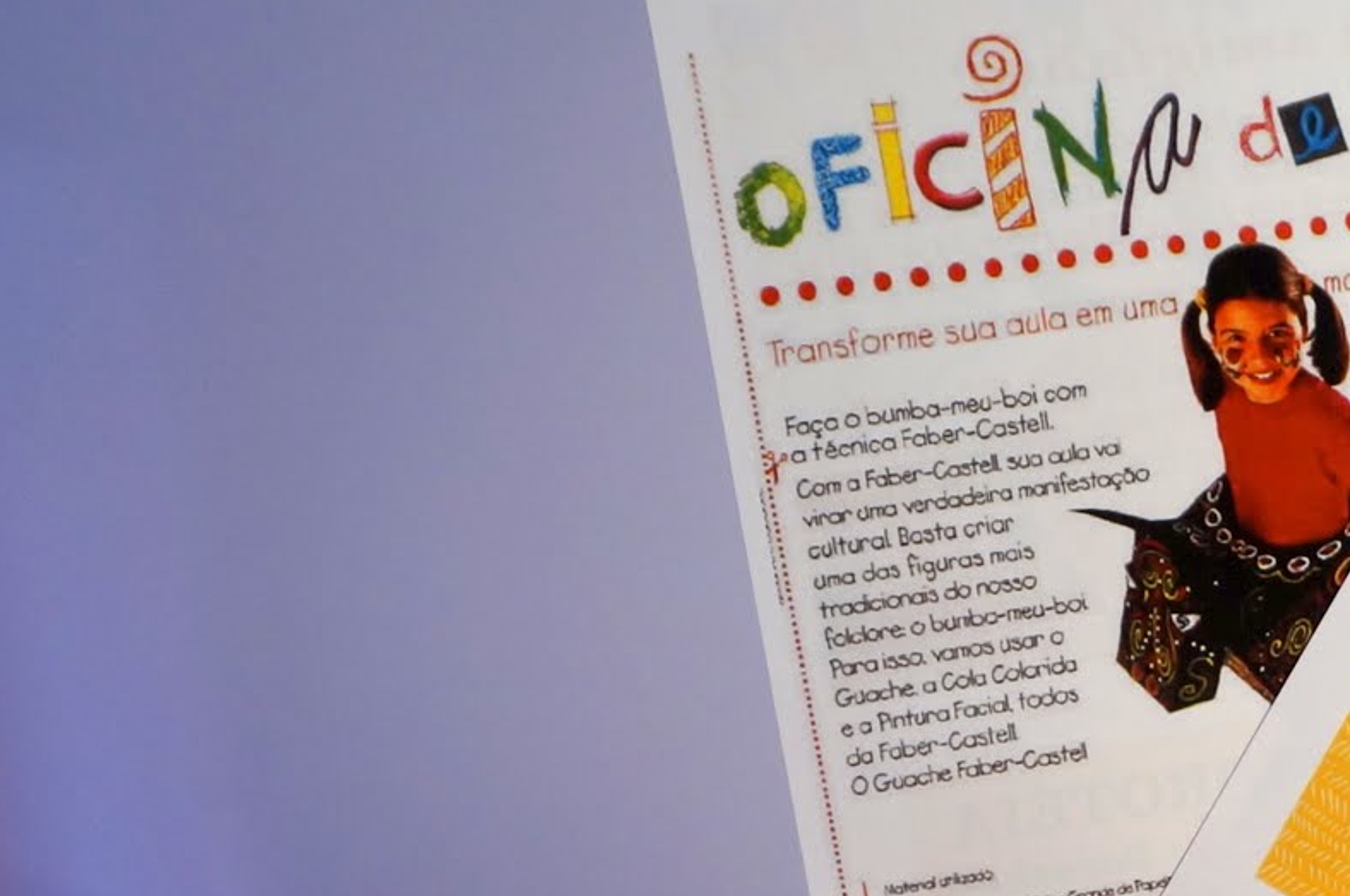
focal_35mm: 78
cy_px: 873
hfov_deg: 24.1
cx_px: 1528
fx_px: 2921
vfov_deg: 17.1
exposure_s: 1/60
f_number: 4
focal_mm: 20
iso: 400
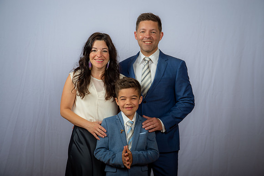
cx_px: 132
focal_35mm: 66
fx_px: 484
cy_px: 88
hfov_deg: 30.5
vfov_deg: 20.6
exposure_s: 1/200
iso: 250
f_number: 6.3
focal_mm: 66
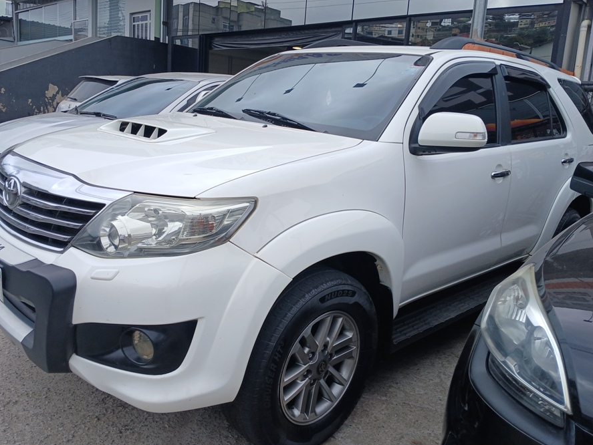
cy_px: 219
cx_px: 277
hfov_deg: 59.9
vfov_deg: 46.8
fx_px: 514
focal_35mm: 30
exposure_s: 1/300
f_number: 1.8
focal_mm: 3.98
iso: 20
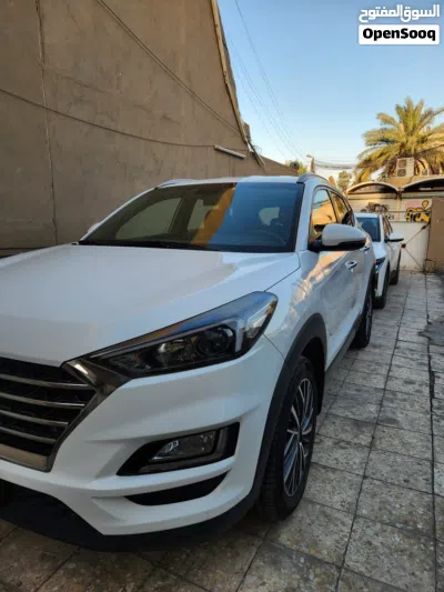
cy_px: 296
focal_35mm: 23
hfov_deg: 58.9
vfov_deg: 73.9
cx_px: 222
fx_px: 393
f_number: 1.8
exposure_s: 1/249
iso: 20
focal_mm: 5.4
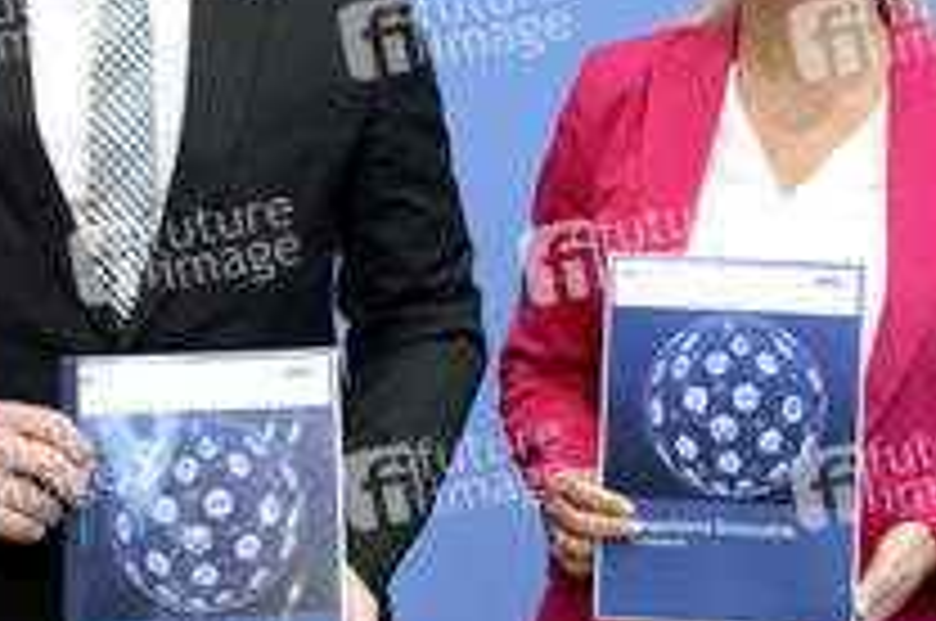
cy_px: 140
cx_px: 515
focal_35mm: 113
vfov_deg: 12.0
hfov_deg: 18.1
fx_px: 2933
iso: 4000
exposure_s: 1/400
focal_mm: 52
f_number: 6.3
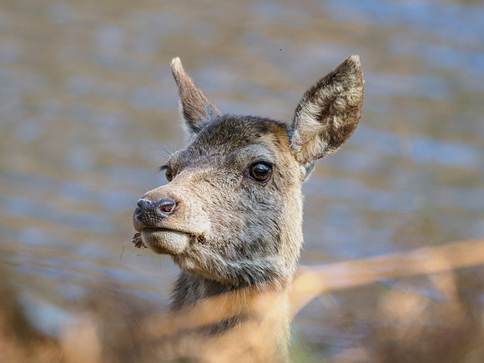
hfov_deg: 2.5
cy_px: 239
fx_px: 11081
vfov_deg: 1.9
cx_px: 242
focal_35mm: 793
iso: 640
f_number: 4
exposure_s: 1/1000
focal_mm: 300
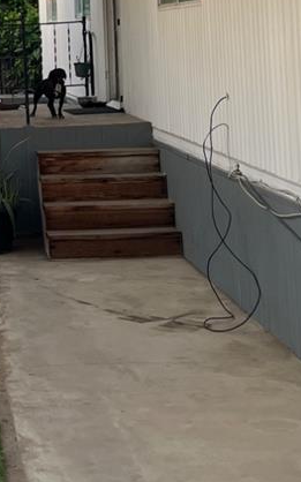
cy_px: -54
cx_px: -125
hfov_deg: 12.6
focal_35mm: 99
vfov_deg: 20.0
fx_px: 1300
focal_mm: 5.7
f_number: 1.5
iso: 50
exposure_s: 1/692
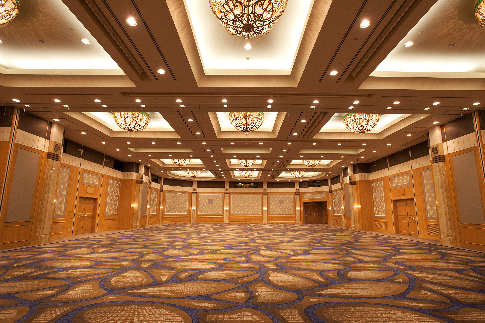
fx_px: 242
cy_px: 168
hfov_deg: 90.0
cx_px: 248
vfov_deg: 67.3
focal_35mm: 18
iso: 200
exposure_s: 1/15
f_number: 6.3
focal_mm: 17
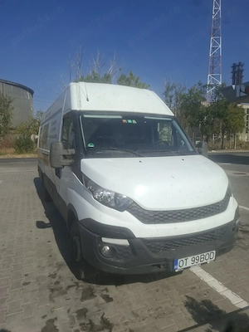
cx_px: 124
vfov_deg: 73.9
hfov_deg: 58.9
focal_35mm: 23
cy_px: 166
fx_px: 221
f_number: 1.8
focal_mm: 5.54
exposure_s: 1/2882
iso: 50
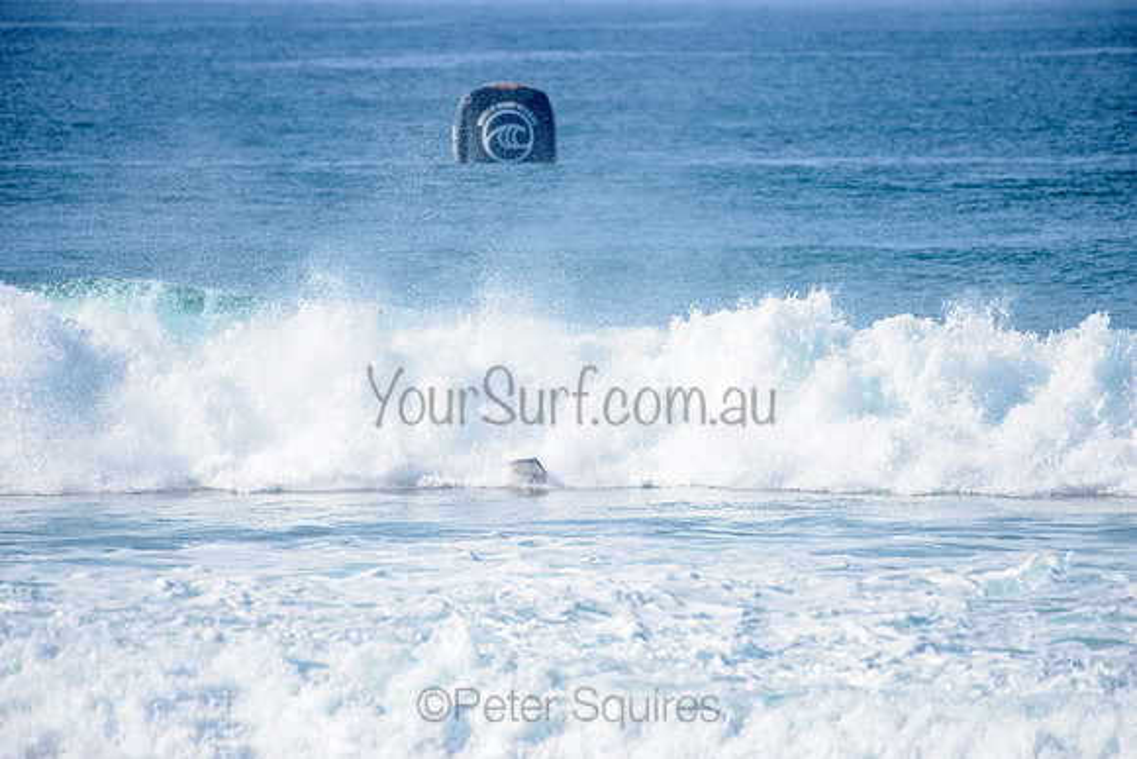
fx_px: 15795
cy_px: 380
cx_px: 568
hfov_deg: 4.1
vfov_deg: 2.8
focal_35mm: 500
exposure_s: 1/2500
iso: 200
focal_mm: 500
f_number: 5.6
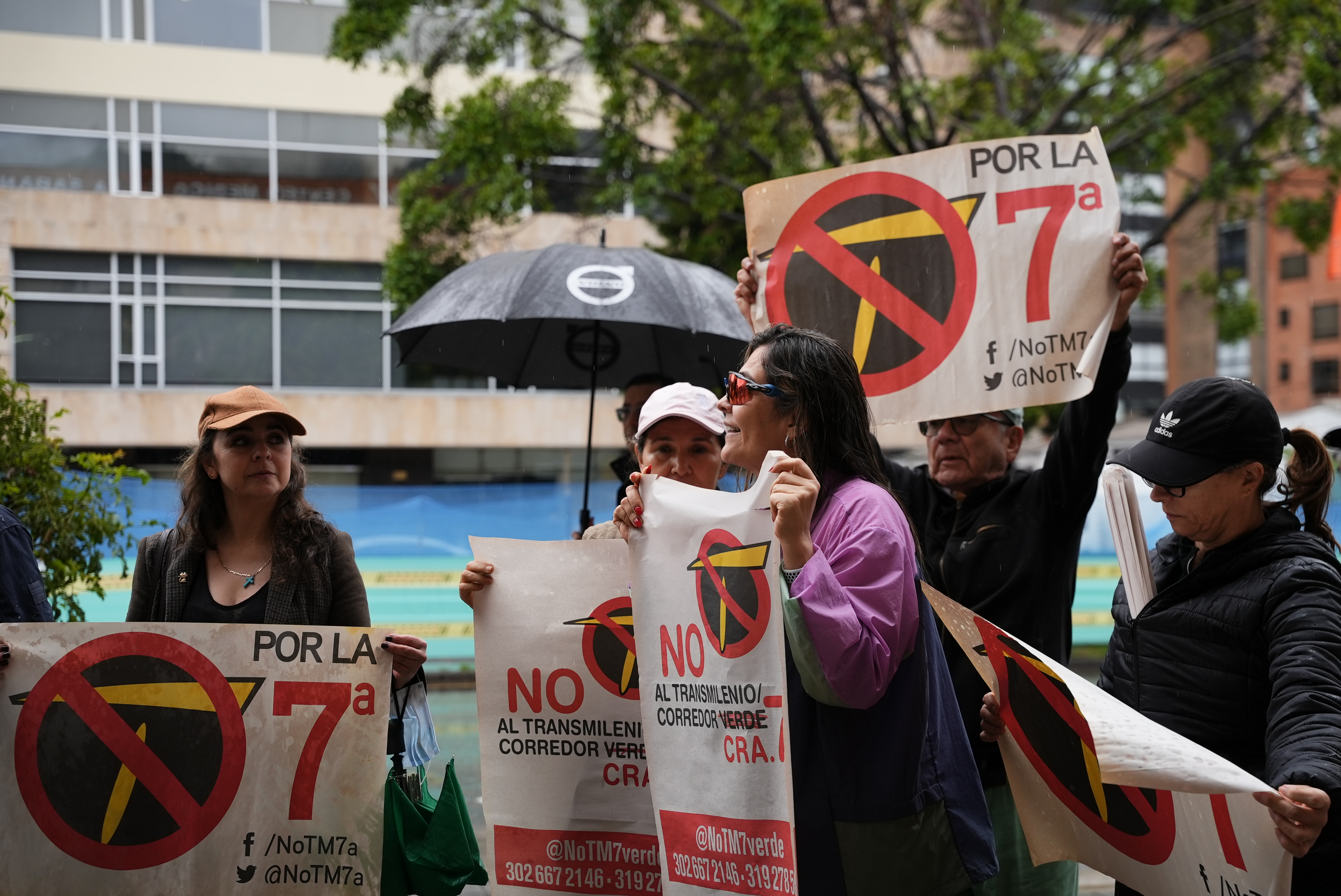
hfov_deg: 39.0
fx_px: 1893
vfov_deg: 26.6
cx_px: 670
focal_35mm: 51
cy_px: 448
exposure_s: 1/640
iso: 400
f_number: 3.5
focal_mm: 50.8
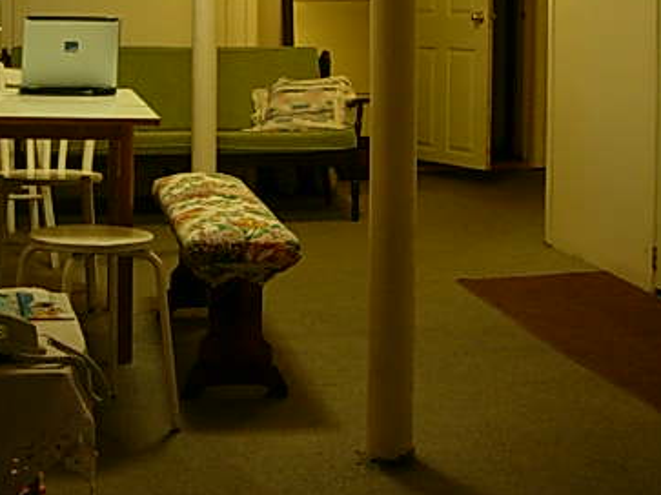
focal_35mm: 67
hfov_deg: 28.8
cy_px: 78
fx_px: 1279
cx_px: 220
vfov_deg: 21.6
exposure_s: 1/19
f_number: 2.8
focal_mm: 7.8
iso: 200
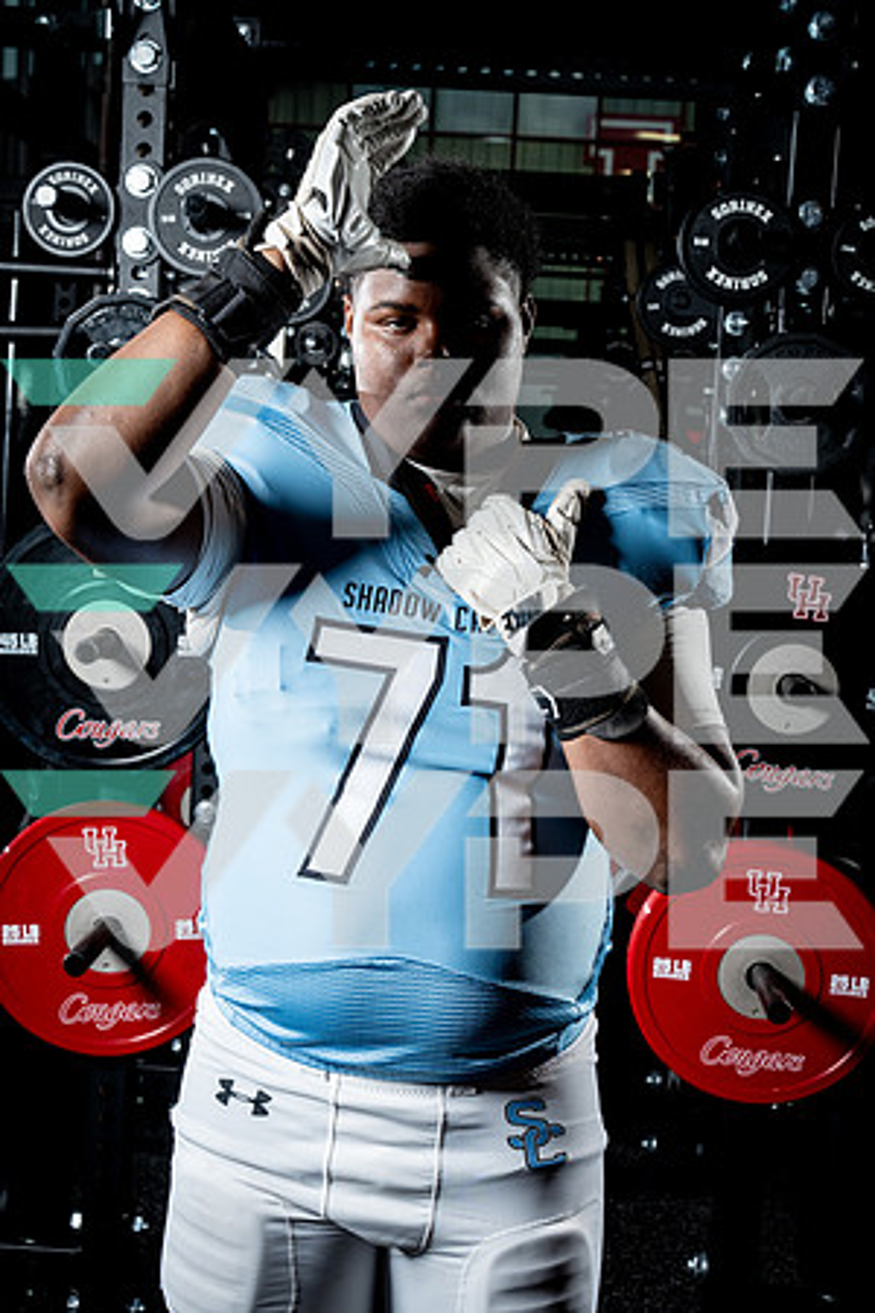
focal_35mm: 56
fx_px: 2042
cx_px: 438
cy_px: 656
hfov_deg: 24.2
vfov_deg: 35.6
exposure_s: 1/250
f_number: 9
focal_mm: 56
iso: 640
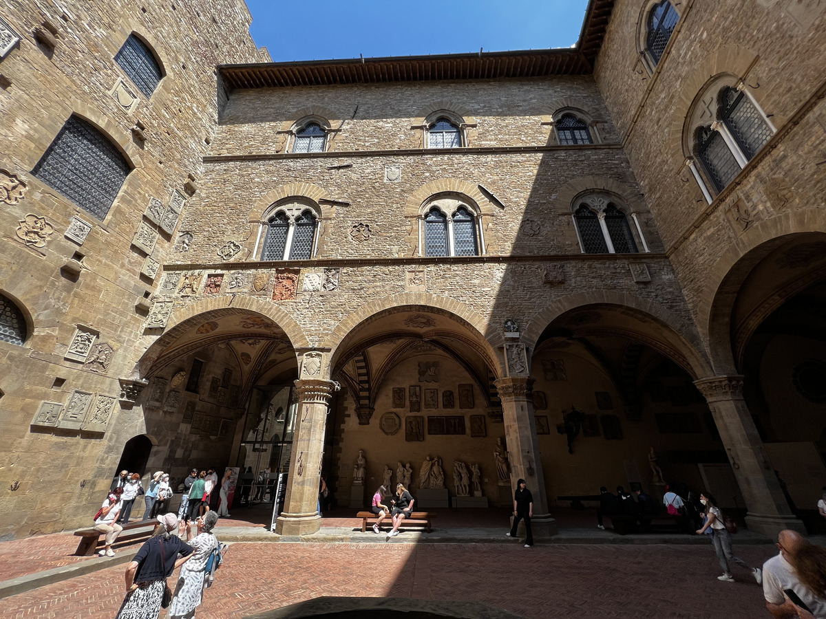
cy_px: 310
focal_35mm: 13
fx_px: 310
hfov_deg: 106.2
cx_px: 413
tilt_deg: +25.3
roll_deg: +0.4
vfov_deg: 89.9
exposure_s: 1/752
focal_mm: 1.57
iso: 32
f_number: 1.8
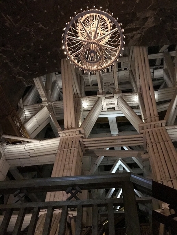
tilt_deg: +52.3
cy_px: 118
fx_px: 191
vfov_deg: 63.4
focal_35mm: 28
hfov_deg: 49.7
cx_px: 88
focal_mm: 3.99
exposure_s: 1/4
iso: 100
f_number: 1.8
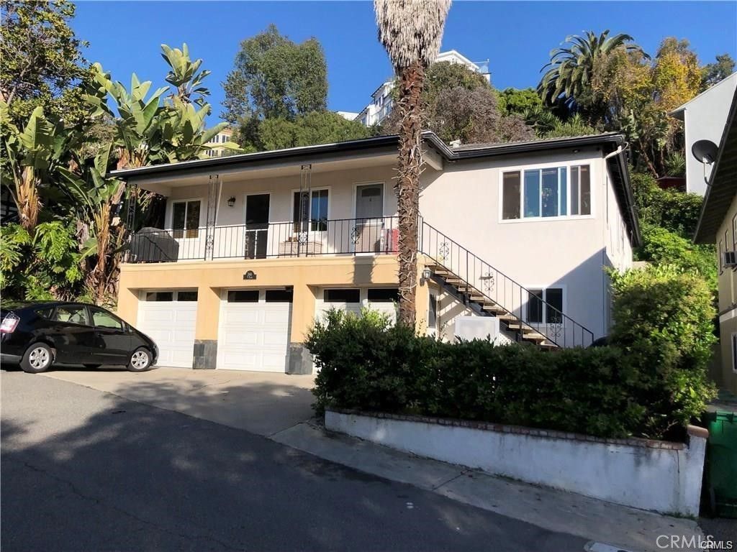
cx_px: 368
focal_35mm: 28
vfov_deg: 49.7
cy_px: 276
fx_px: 596
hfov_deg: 63.4
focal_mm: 4
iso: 20
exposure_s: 1/3690
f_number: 1.8
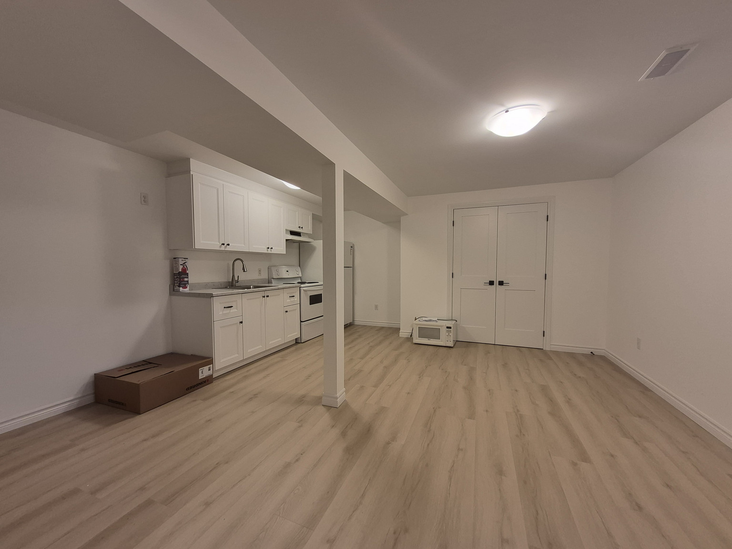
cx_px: 366
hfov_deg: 106.2
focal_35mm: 13
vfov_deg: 89.9
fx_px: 275
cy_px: 274
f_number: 2.2
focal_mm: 1.74
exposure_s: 1/60
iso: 100
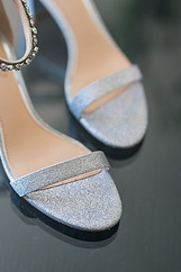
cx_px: 42
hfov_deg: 14.6
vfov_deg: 21.5
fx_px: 702
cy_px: 40
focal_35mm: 93
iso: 320
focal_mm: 50
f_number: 1.2
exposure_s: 1/640
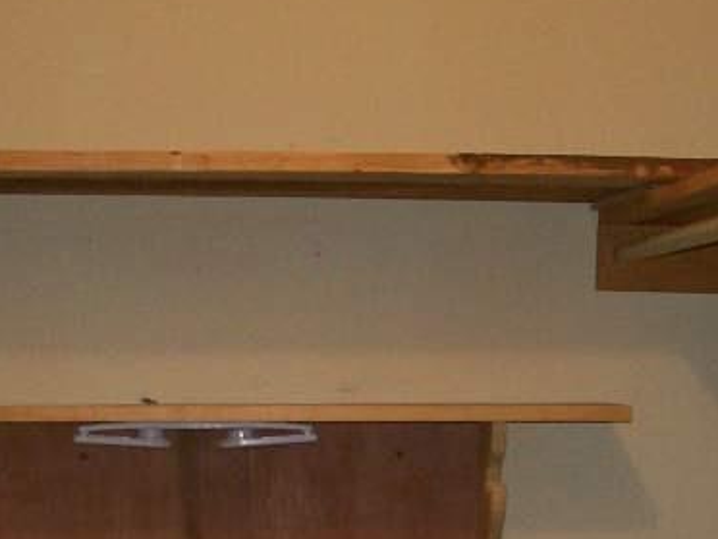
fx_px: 2053
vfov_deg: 14.5
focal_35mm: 99
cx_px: 228
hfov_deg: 19.8
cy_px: 653
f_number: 2.7
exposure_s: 1/64
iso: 140
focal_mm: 6
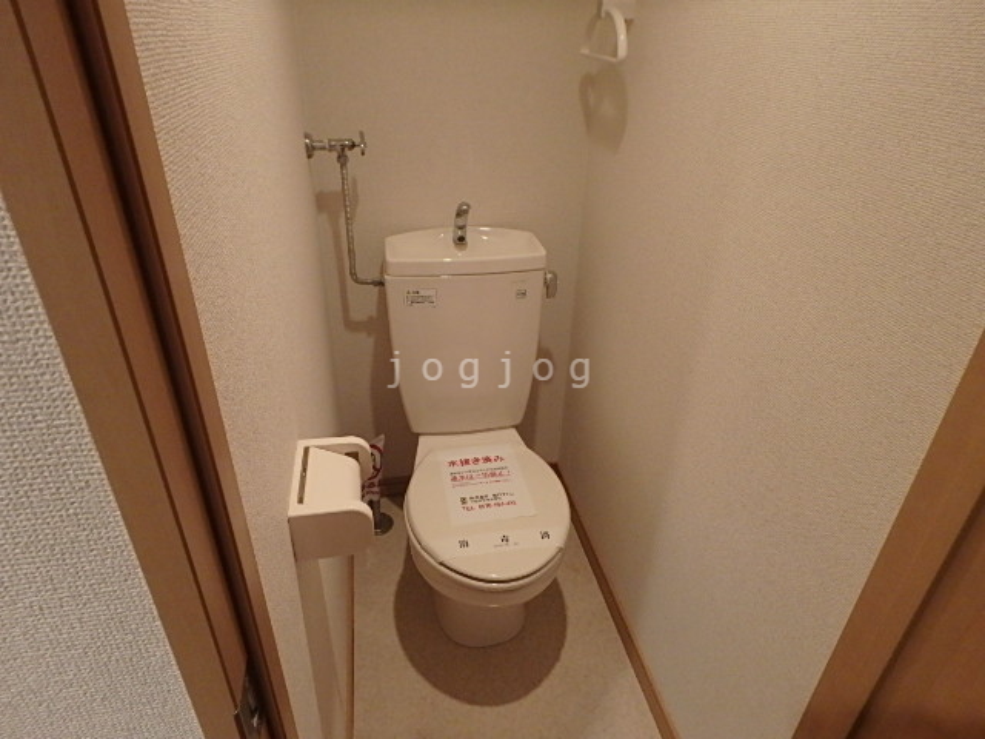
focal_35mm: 21
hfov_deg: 79.0
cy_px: 370
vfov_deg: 63.4
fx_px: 598
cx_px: 492
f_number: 3.5
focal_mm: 3.7
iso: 500
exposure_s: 1/30
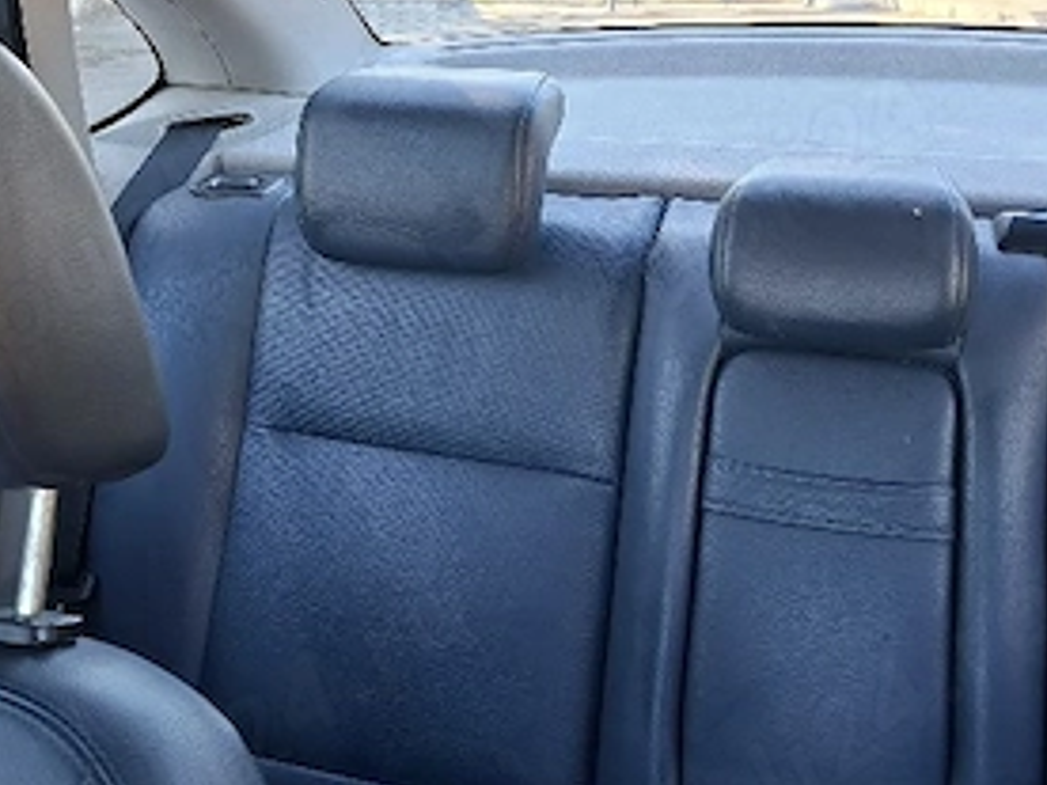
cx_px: 376
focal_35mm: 50
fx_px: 1512
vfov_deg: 28.6
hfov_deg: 37.9
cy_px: 190
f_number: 1.8
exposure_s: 1/100
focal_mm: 5.54
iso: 40
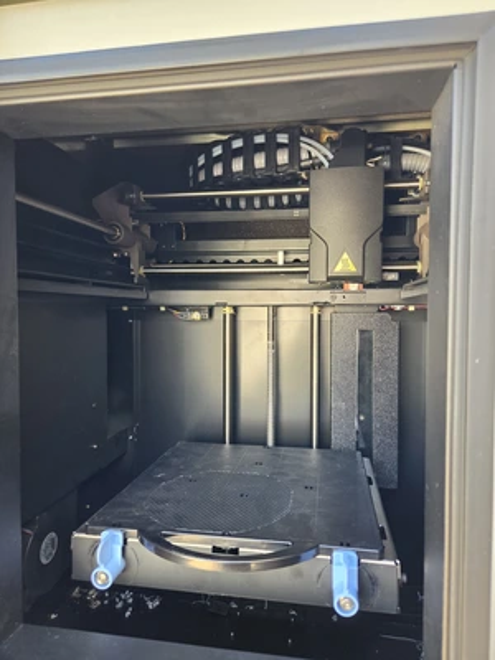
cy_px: 330
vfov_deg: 73.9
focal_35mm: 23
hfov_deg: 58.9
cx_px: 248
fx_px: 439
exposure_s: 1/180
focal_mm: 5.4
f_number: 1.8
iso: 125
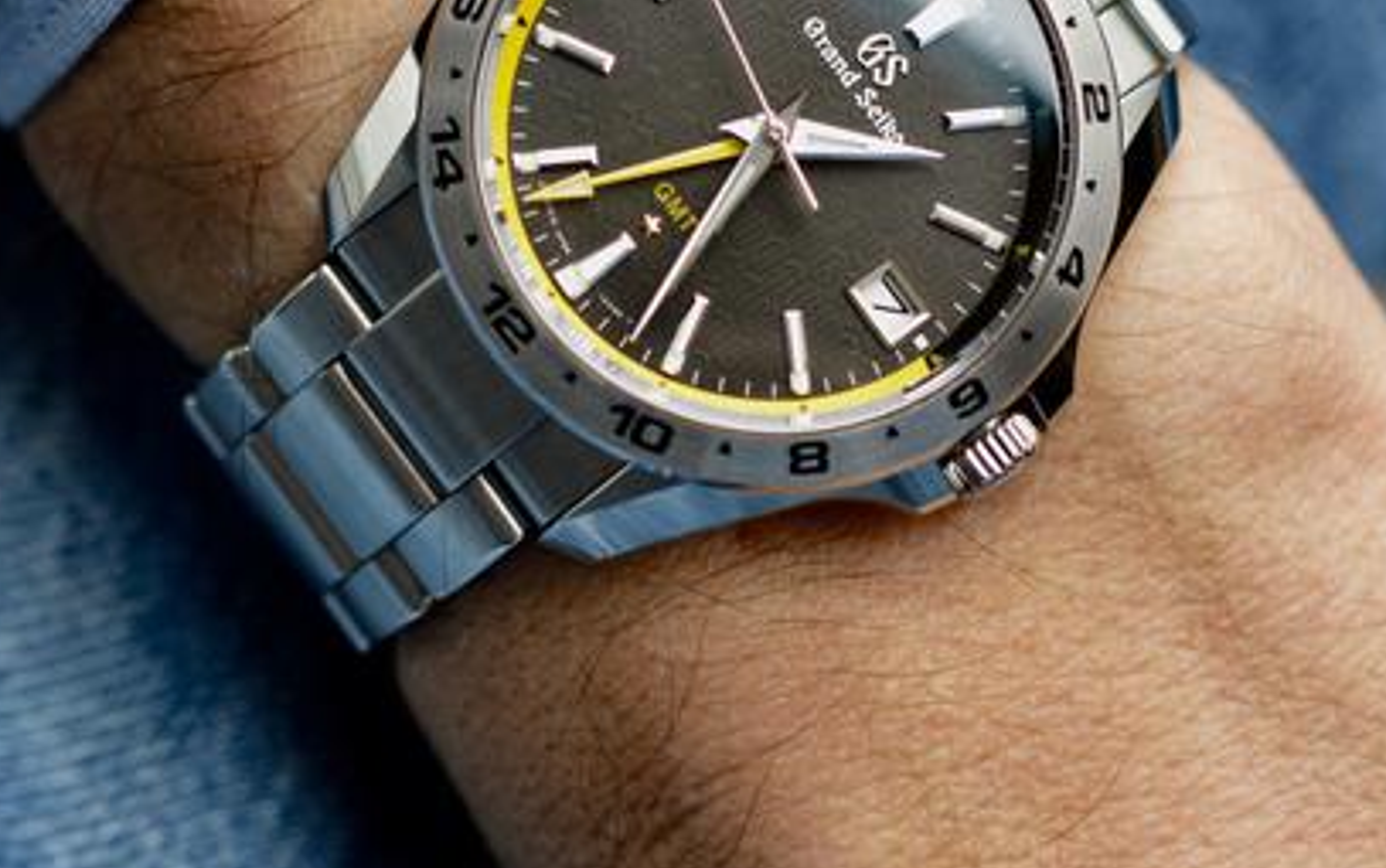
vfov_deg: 10.9
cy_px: 85
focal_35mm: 120
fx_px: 4536
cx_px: 817
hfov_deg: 17.4
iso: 400
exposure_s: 1/80
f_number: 4.5
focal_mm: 40
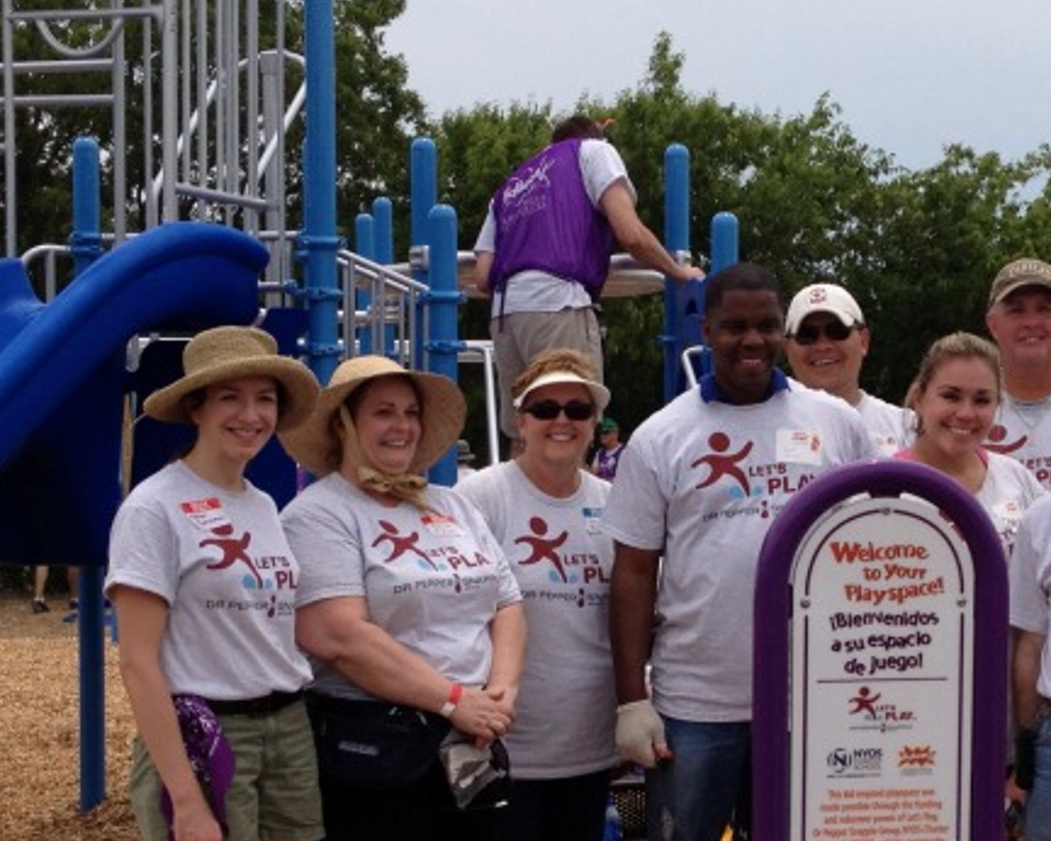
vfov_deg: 18.9
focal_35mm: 81
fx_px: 2521
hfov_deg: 23.3
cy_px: 557
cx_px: 822
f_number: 2.4
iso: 50
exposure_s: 1/1905
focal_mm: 4.28
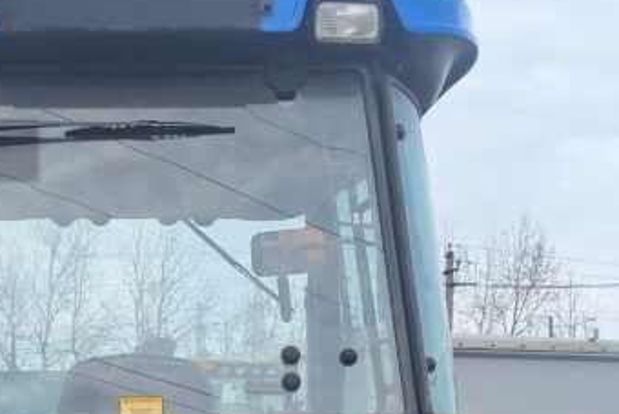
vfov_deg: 17.6
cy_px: 556
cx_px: 162
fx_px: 1238
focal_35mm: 72
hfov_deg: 27.7
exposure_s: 1/1499
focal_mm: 5.54
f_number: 1.8
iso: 40
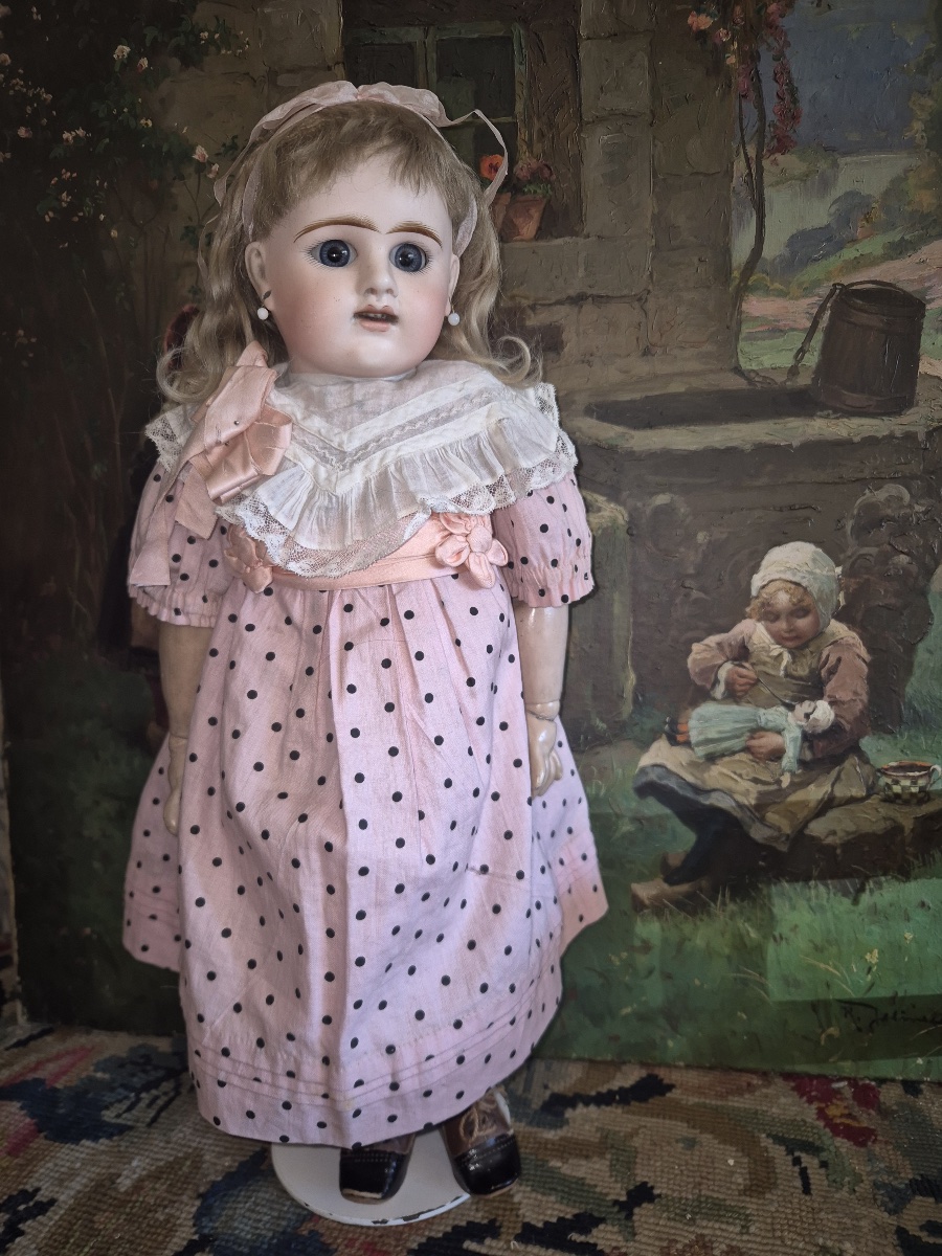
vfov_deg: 73.9
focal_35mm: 23
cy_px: 628
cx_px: 471
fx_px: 835
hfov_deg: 58.9
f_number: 1.8
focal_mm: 5.4
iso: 100
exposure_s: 1/25
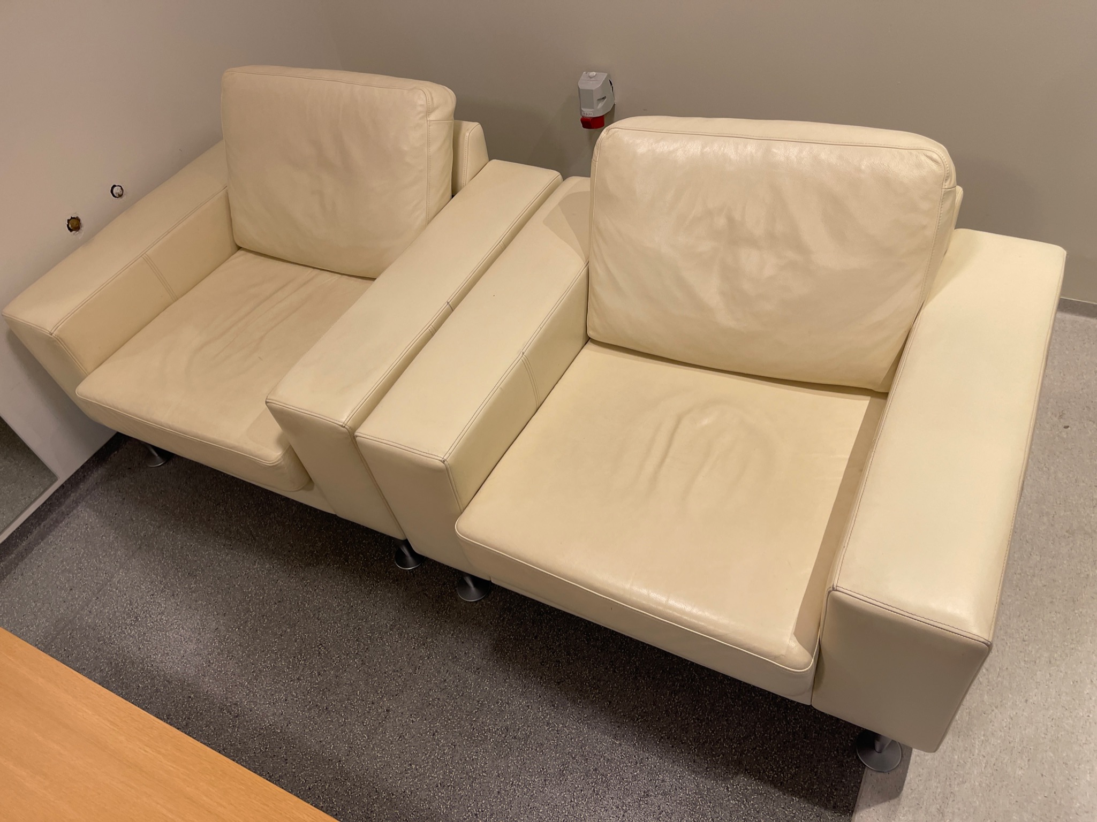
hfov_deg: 67.3
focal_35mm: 26
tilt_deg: -45.8
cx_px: 548
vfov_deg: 53.0
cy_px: 411
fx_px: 824
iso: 80
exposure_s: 1/100
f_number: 1.6
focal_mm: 5.1
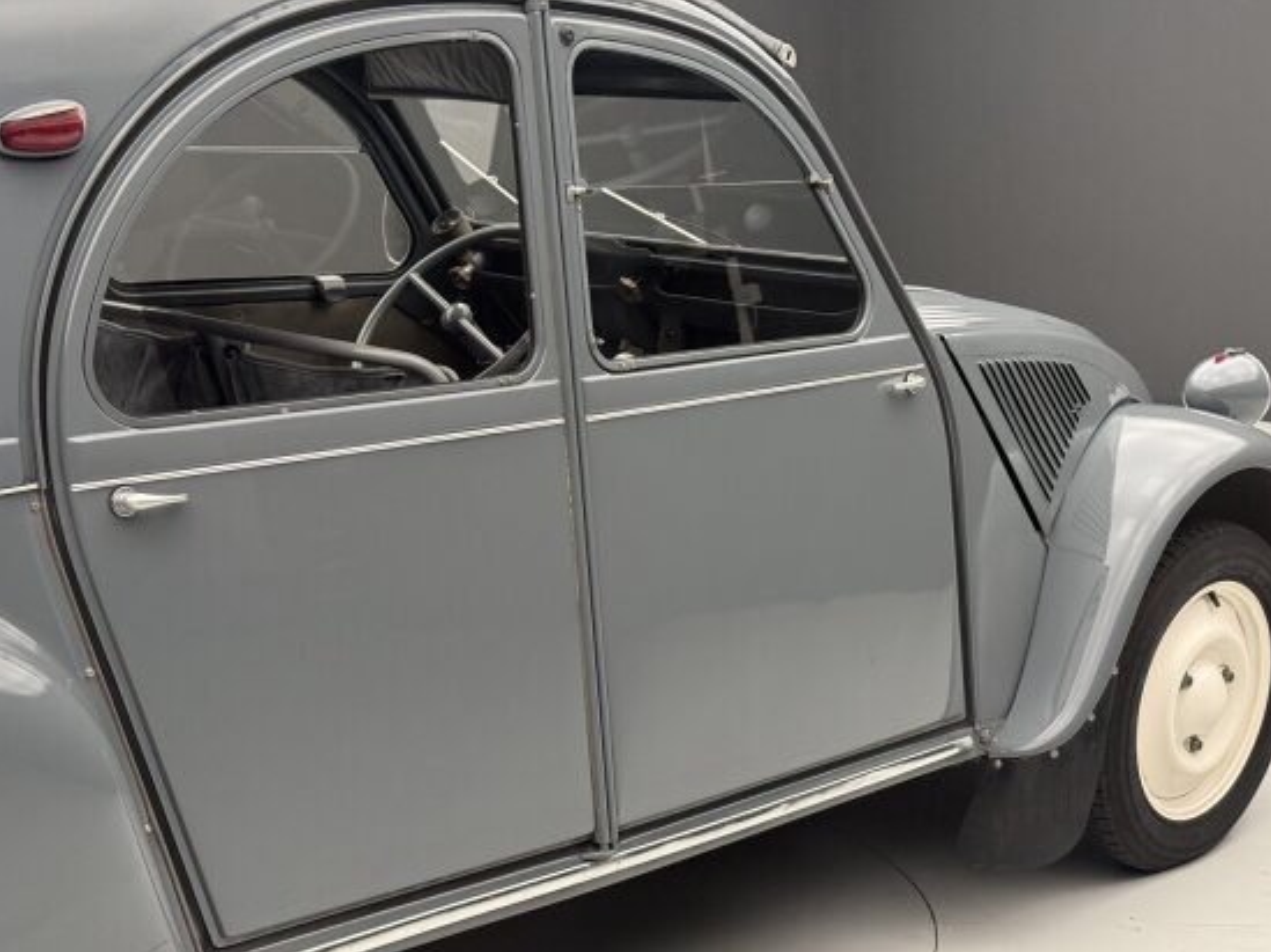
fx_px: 2055
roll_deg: +0.3
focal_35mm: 56
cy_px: 475
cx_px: 685
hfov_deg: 34.4
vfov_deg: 26.1
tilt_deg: -13.2
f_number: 1.78
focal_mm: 6.76
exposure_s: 1/99
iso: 250
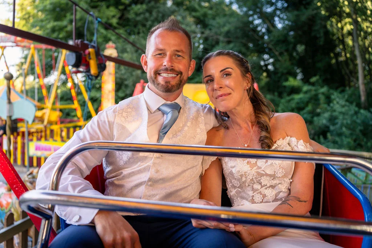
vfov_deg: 46.4
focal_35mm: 28
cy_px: 124
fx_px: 289
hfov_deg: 65.5
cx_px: 186
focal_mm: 28
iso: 320
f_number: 2.8
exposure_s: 1/400
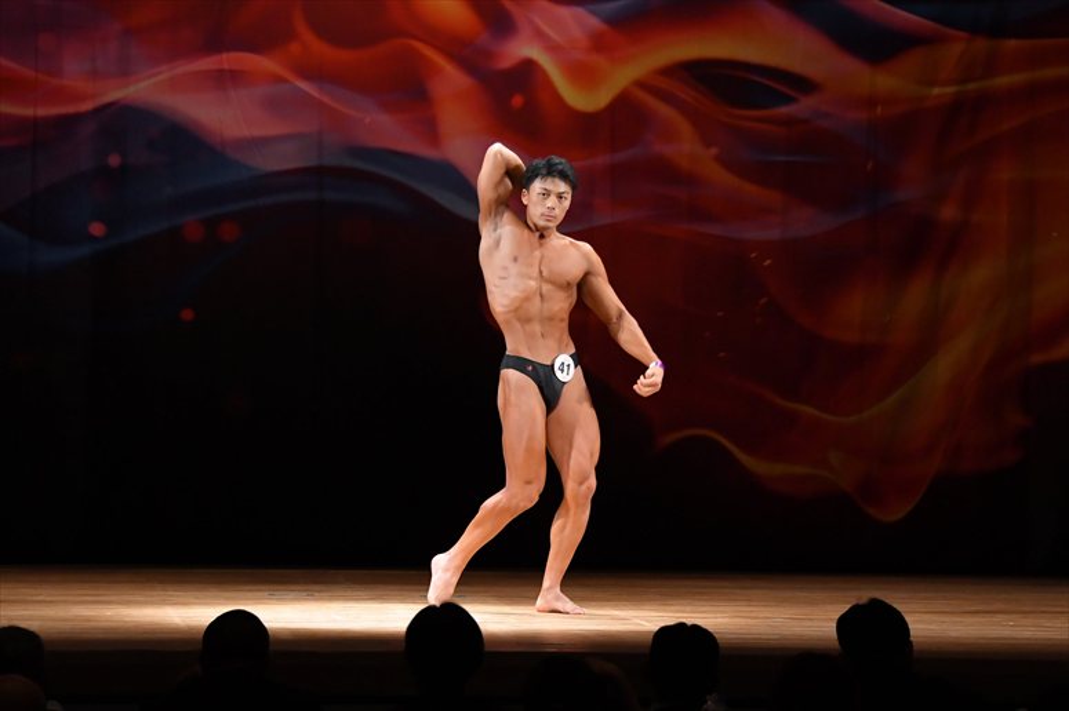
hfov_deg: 11.2
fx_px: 5432
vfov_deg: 7.5
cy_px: 356
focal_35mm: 183
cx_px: 534
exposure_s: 1/400
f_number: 5.6
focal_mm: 122
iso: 4000
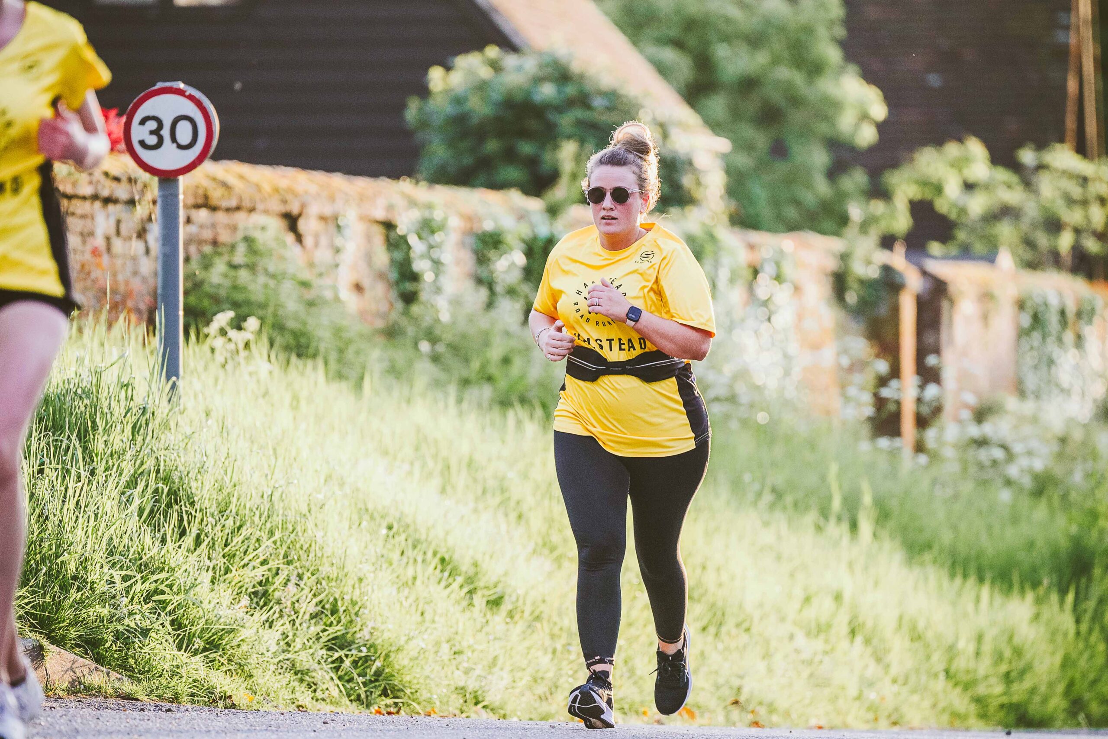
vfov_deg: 4.6
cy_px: 370
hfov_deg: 6.9
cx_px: 554
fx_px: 9233
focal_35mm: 300
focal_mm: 200
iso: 500
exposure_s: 1/1250
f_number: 2.8
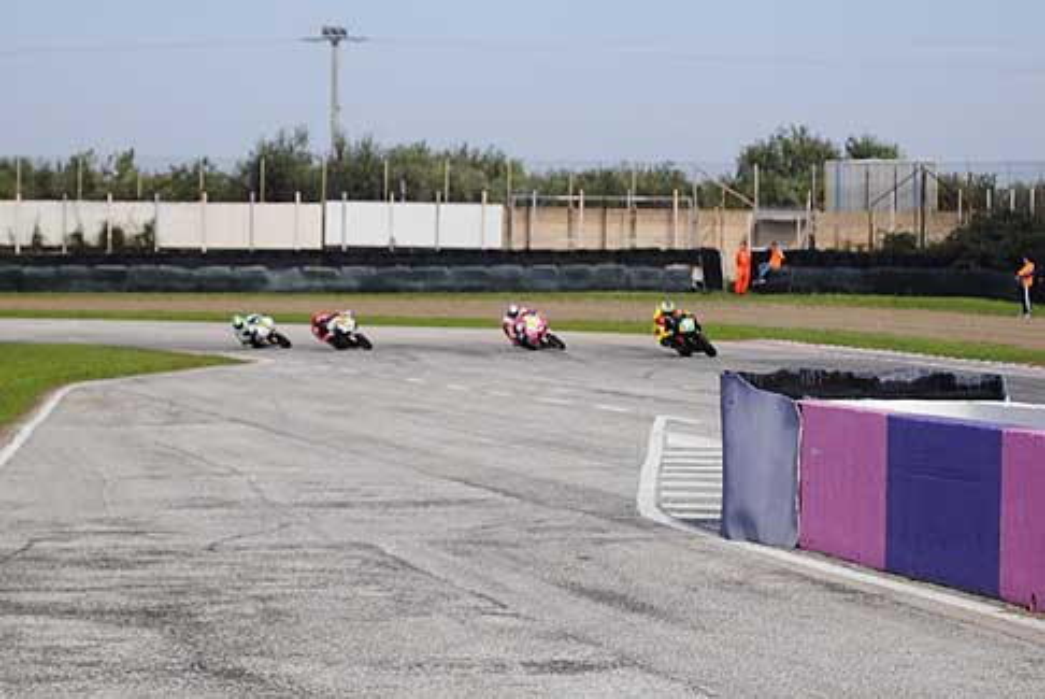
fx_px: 2397
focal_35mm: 82
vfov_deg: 16.6
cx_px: 522
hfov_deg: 24.6
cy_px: 350
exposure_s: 1/1000
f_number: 5.6
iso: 200
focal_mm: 55
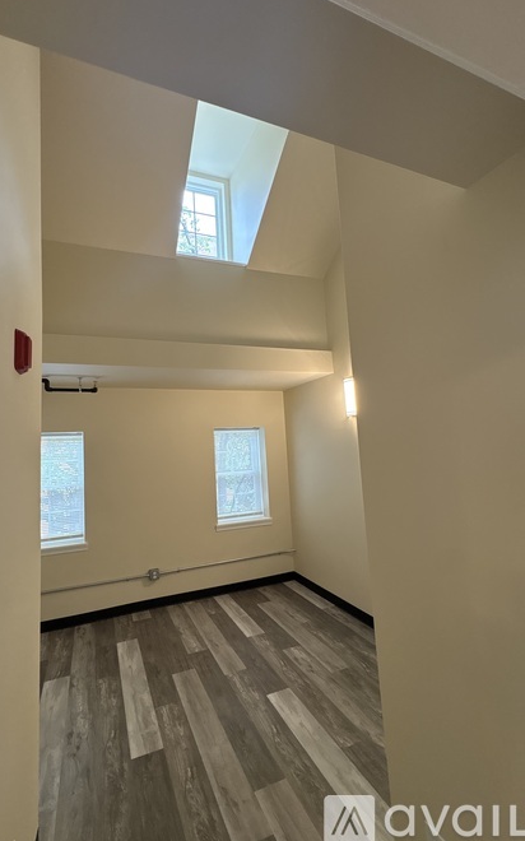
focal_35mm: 15
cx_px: 212
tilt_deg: +5.4
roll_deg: +2.8
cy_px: 421
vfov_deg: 101.5
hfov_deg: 74.0
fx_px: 344
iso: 200
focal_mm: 2.22
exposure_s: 1/120
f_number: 2.2
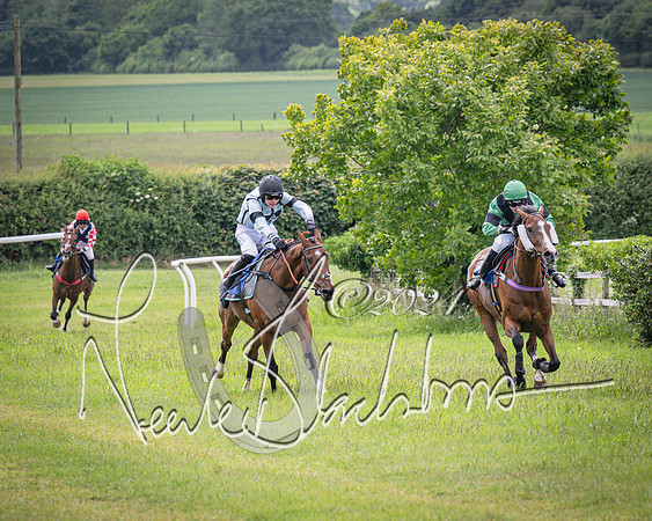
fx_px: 5820
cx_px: 197
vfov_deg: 5.1
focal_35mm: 302
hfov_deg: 6.4
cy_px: 261
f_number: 4
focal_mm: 125
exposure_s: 1/2000
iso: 400
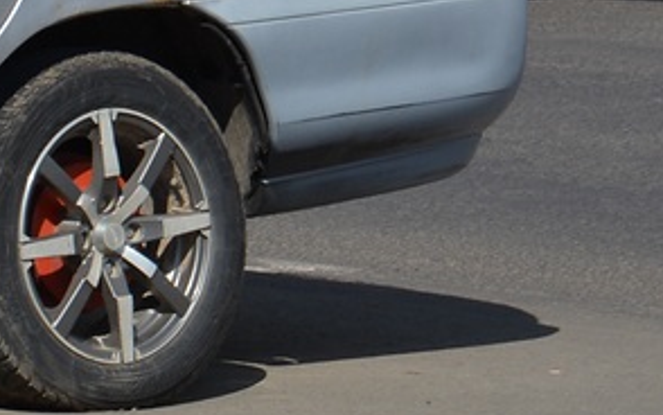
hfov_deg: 3.5
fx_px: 10567
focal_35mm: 585
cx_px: -873
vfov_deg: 2.2
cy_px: -338
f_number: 9
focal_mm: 75
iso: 100
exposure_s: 1/320
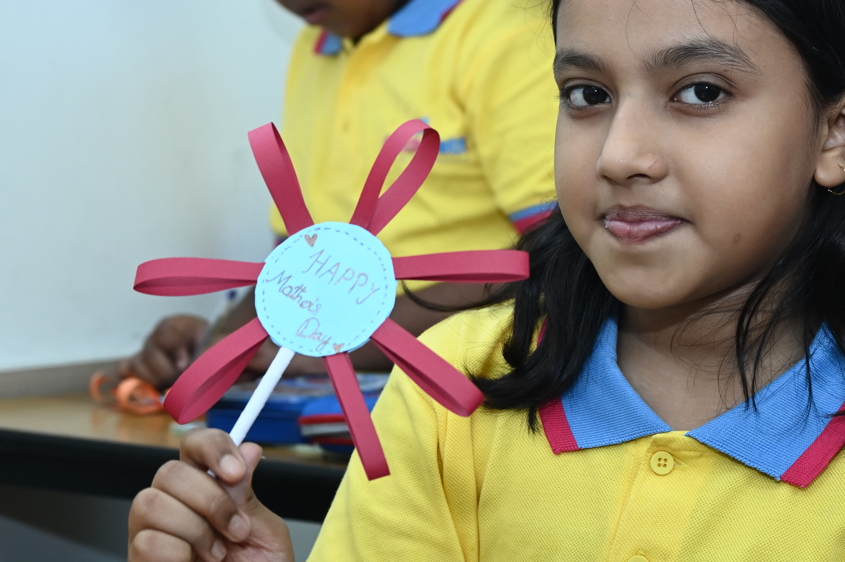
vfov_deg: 13.8
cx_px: 669
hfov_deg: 20.4
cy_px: 330
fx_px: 2322
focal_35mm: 99
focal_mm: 49
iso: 1250
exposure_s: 1/160
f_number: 5.6
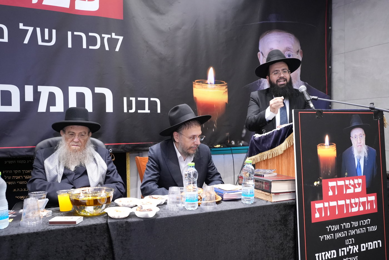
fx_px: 346
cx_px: 194
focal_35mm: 32
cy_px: 130
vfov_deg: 41.2
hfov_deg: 58.7
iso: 8000
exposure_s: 1/200
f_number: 6.3
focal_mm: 32
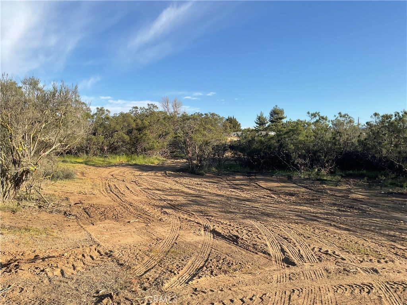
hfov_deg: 61.7
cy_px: 152
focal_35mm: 29
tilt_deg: -1.6
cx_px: 204
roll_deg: +2.0
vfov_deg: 48.2
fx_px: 341
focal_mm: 3
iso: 16
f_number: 1.8
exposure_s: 1/1221
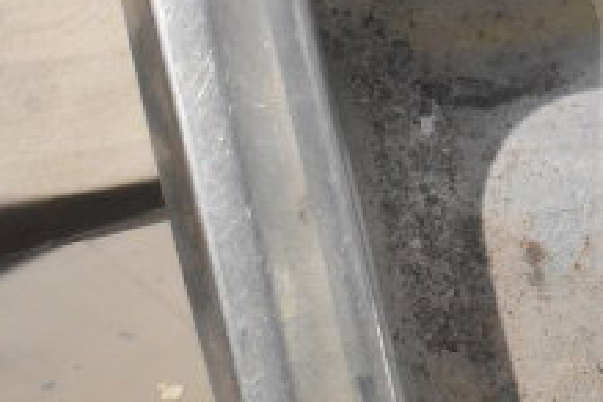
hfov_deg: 15.0
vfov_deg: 10.6
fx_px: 2167
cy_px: 213
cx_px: 834
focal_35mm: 129
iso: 6400
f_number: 29
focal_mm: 31
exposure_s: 1/3200
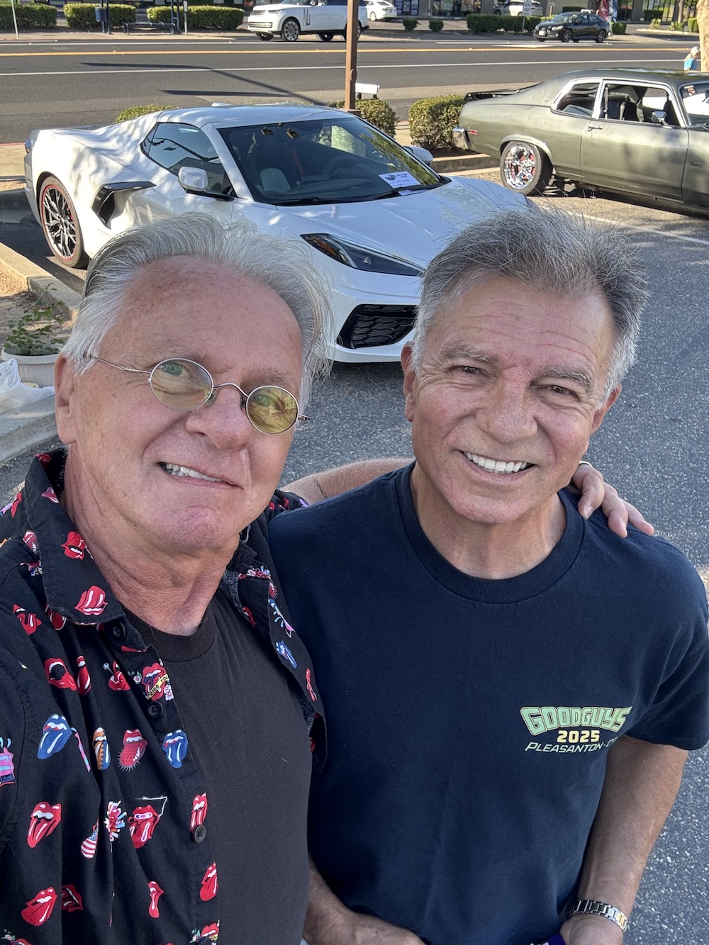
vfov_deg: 60.0
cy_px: 472
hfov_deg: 46.8
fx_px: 819
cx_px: 354
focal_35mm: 30
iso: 25
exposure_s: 1/121
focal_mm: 2.69
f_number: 1.9
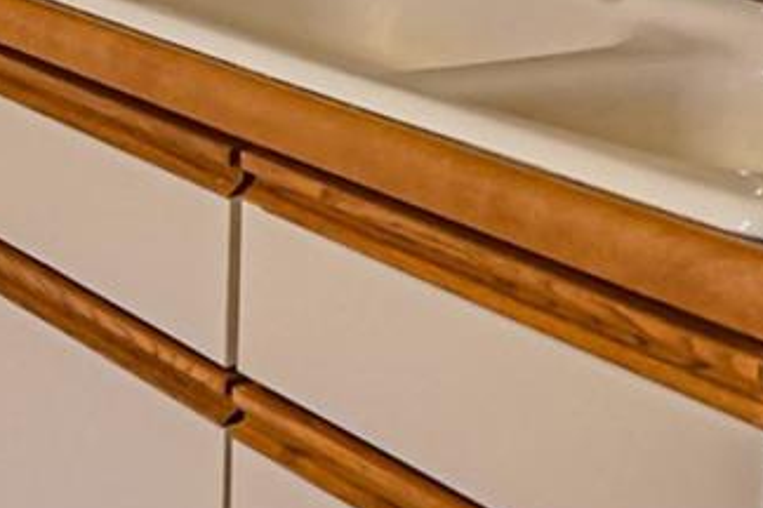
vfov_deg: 15.0
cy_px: -273
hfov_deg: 21.5
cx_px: -276
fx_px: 1780
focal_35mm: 84
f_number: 4
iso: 3200
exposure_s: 1/200
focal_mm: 17
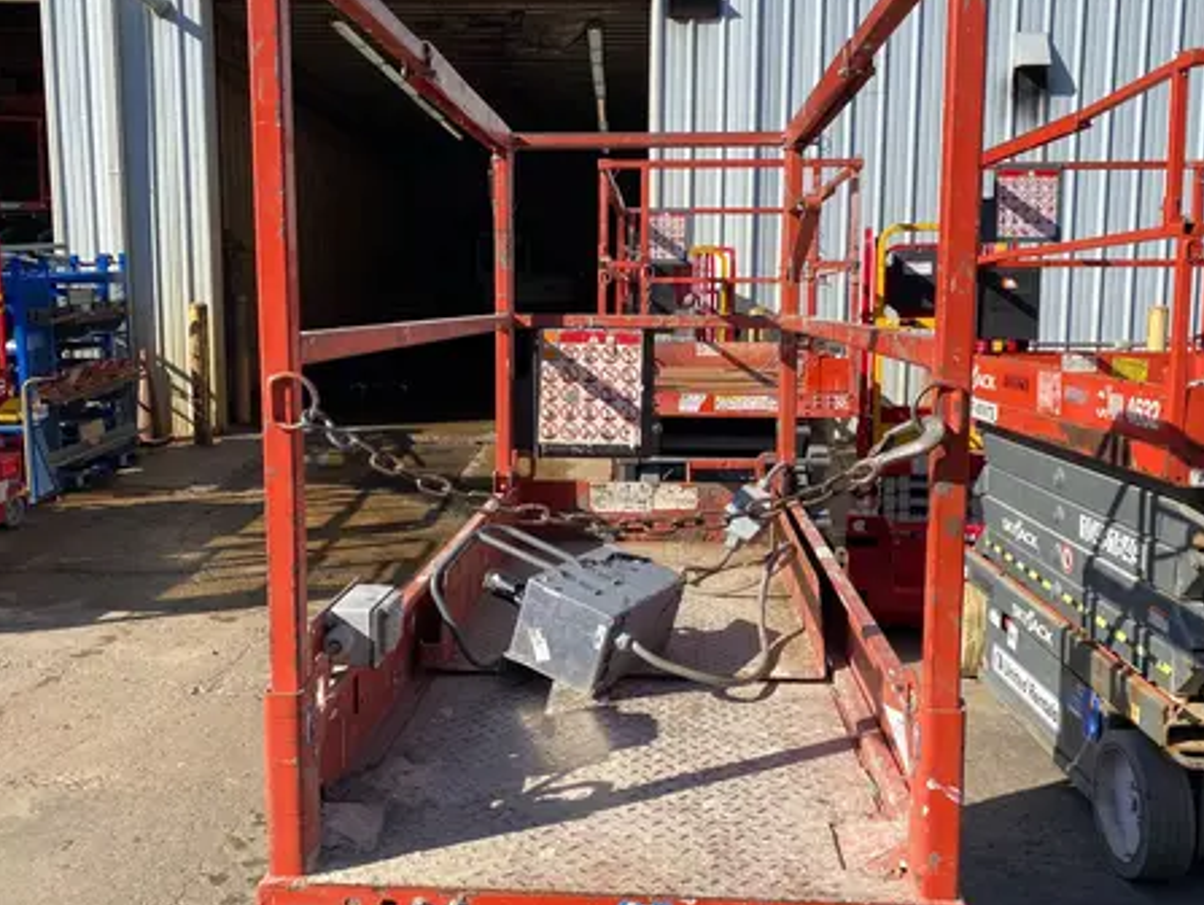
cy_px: 419
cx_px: 595
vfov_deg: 44.2
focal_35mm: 32
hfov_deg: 56.8
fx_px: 1114
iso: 32
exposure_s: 1/2315
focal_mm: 4.25
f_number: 1.8
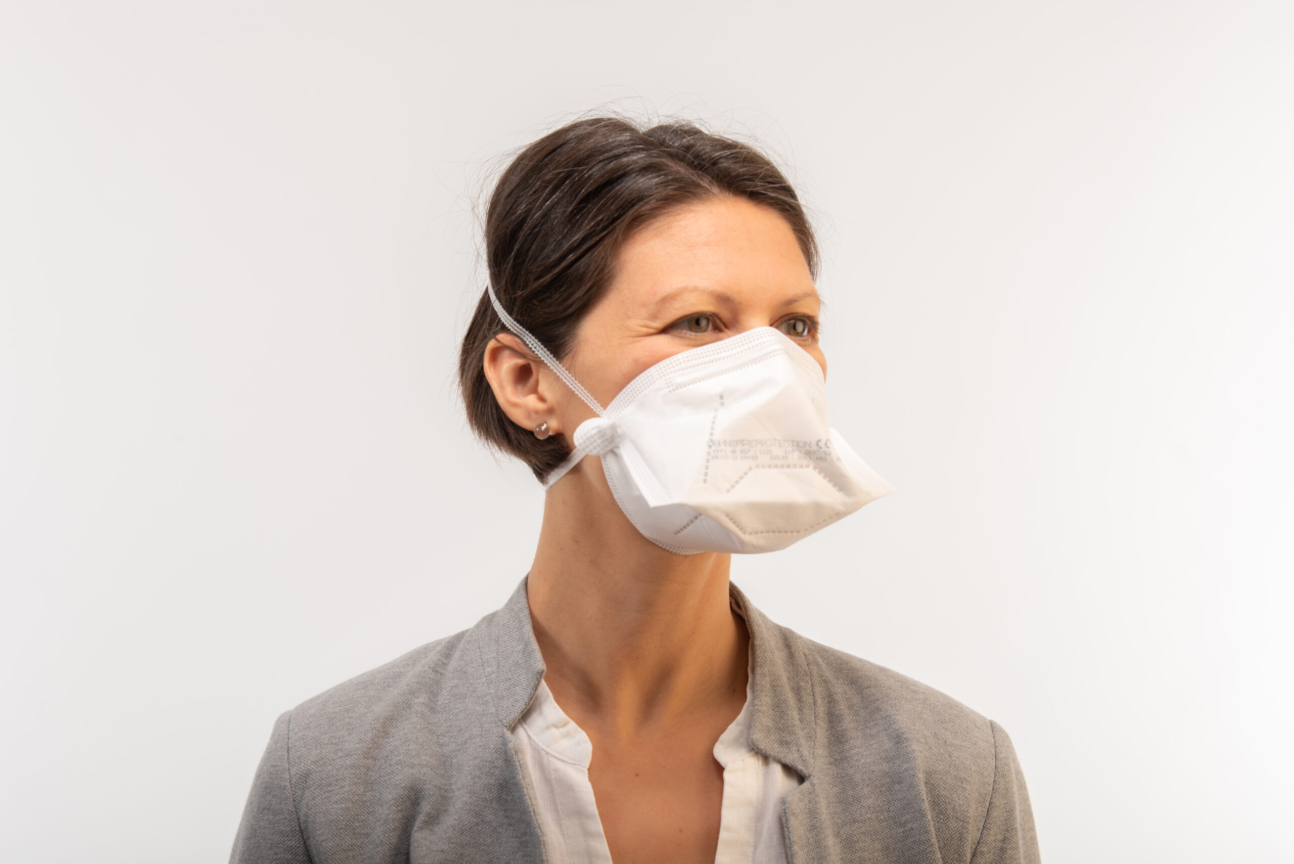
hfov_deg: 18.6
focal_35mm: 110
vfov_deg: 12.5
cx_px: 647
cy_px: 432
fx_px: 3955
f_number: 8
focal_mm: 110
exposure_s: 1/200
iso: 100
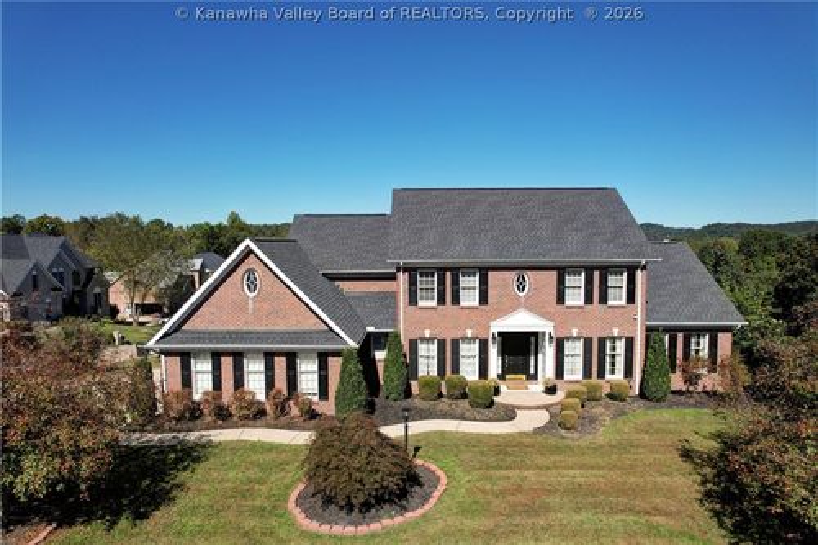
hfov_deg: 78.6
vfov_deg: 57.2
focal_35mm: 22
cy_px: 272
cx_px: 409
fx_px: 500
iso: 120
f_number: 2.8
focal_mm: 8.4
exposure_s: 1/3000
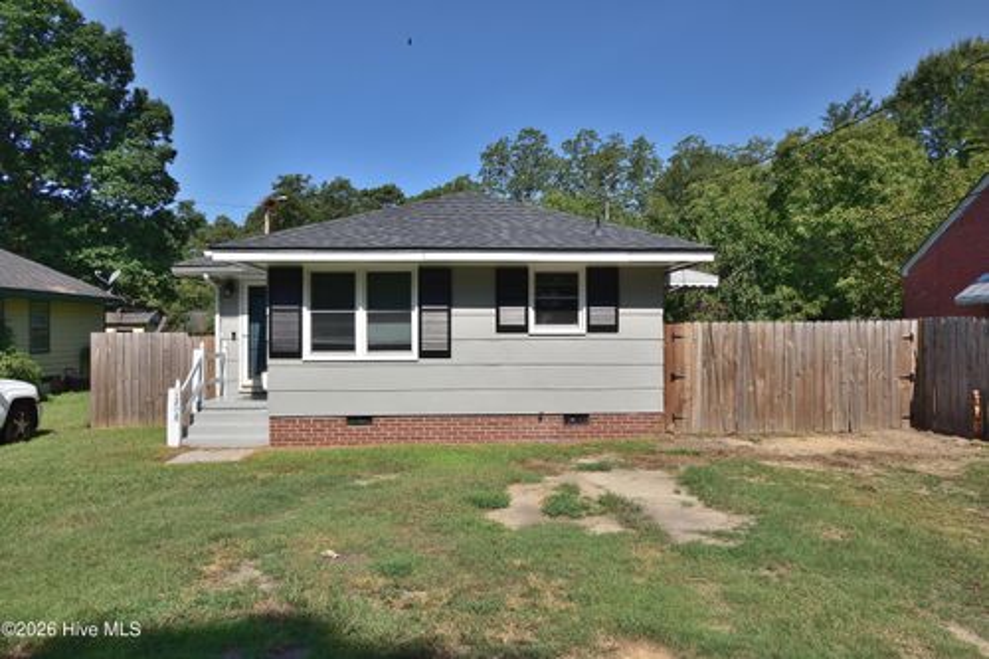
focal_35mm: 26
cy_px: 330
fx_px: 700
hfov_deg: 70.5
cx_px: 494
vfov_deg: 50.4
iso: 280
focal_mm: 17
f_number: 11
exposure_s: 1/500
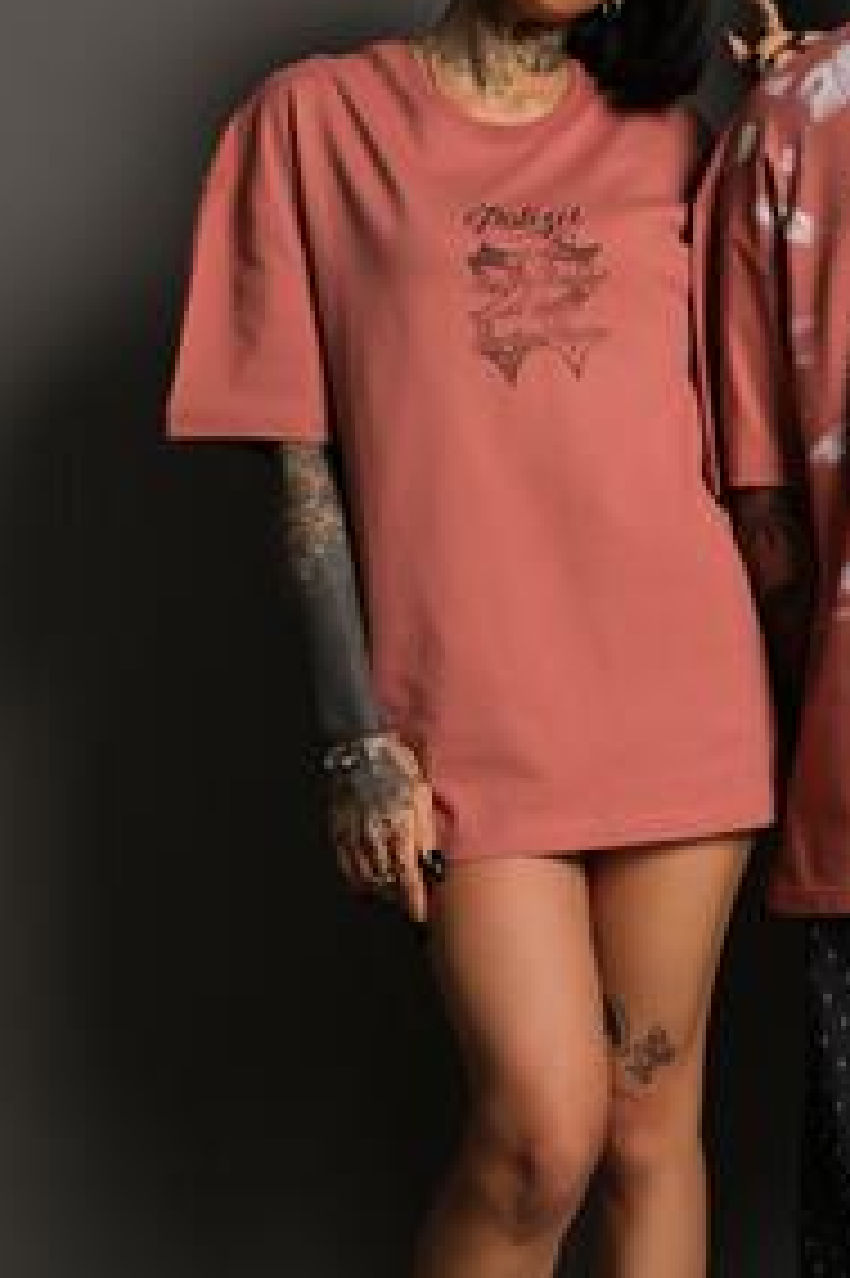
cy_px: 727
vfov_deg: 30.5
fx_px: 2340
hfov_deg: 20.1
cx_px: 783
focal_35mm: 66
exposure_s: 1/160
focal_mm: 21.4
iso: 160
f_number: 5
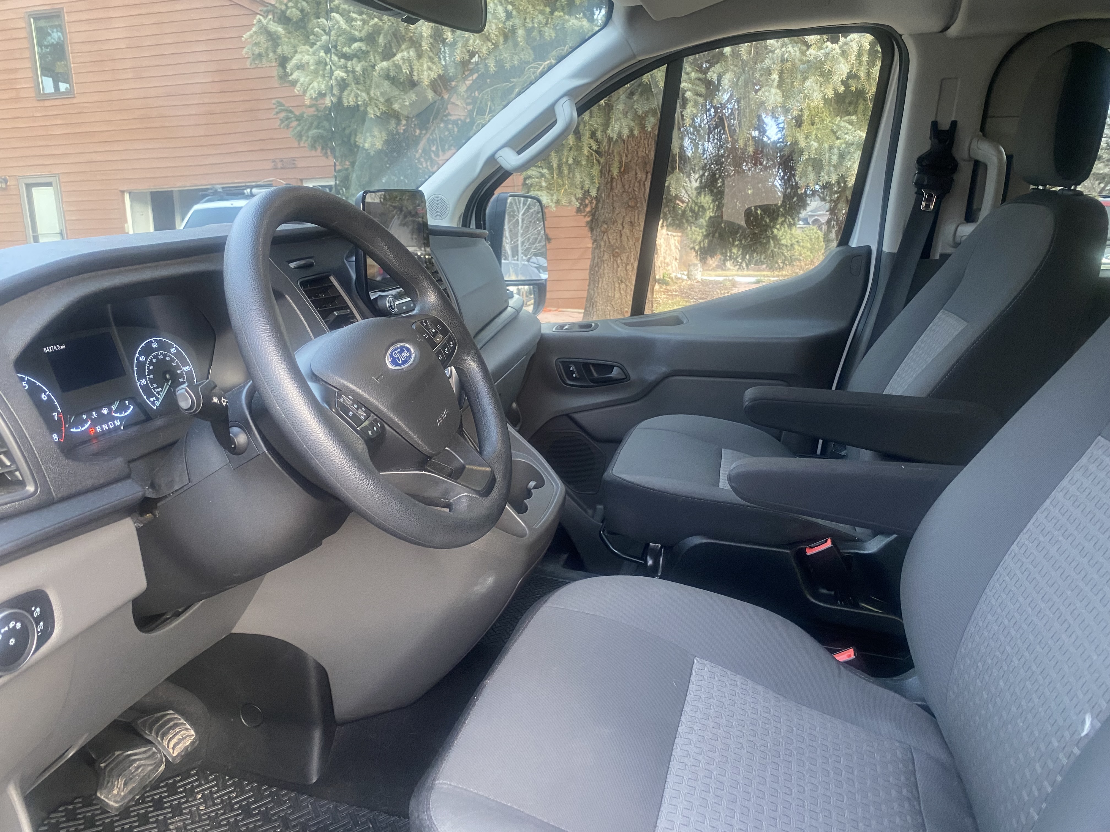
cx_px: 555
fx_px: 834
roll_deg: +1.8
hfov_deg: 67.3
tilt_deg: -11.2
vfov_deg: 53.1
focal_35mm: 26
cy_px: 416
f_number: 1.8
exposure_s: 1/60
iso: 320
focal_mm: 4.25
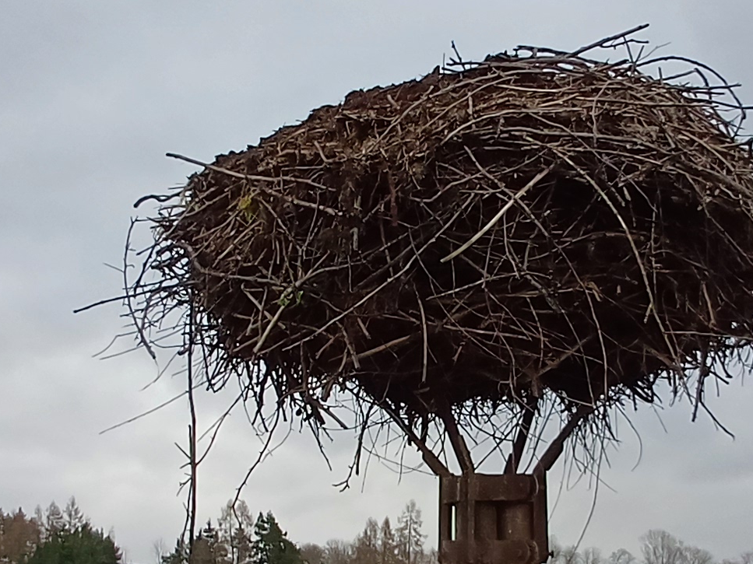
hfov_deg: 35.4
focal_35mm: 54
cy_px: 466
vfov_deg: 26.4
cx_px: 450
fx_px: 1175
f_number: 2.2
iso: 40
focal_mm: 1.64
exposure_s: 1/251
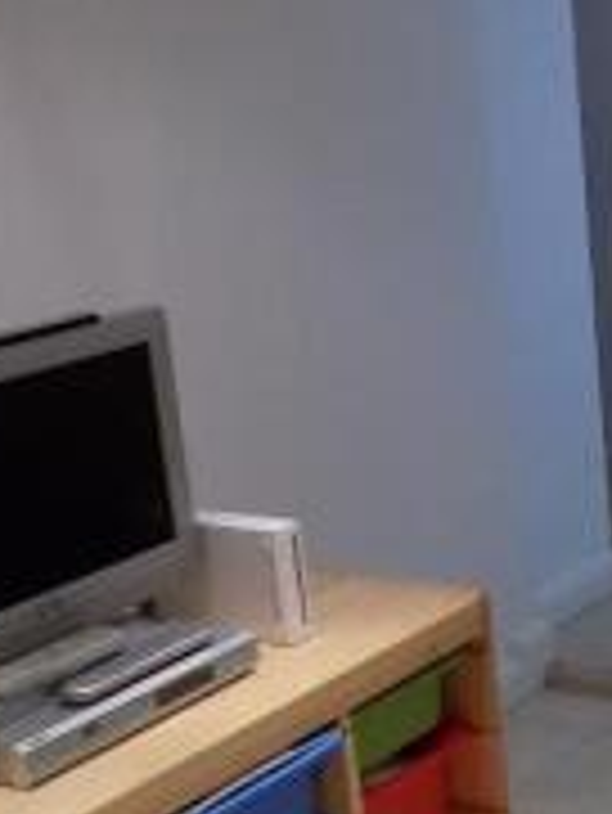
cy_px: 582
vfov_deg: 26.1
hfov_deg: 17.1
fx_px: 1742
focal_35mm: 74
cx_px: 1028
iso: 180
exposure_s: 1/30
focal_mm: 4
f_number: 3.1
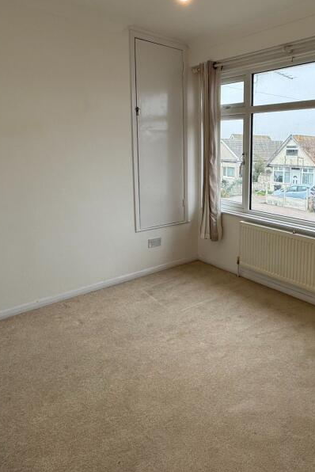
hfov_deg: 49.0
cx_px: 242
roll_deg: -1.0
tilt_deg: -7.0
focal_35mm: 25
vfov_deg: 70.7
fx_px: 328
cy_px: 188
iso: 40
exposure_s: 1/341
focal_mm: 2.22
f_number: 2.2
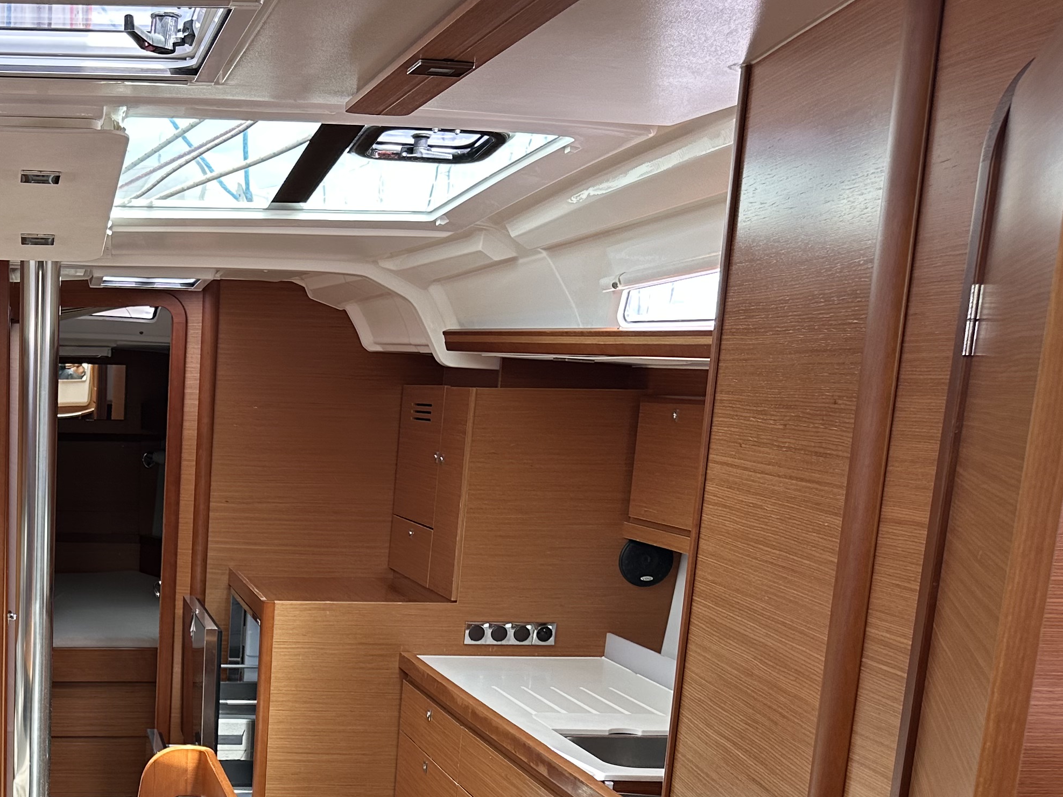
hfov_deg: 36.3
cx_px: 89
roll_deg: -1.7
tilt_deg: -12.5
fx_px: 1505
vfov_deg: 28.4
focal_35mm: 49
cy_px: 735
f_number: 1.78
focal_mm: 6.86
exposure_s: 1/145
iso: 100
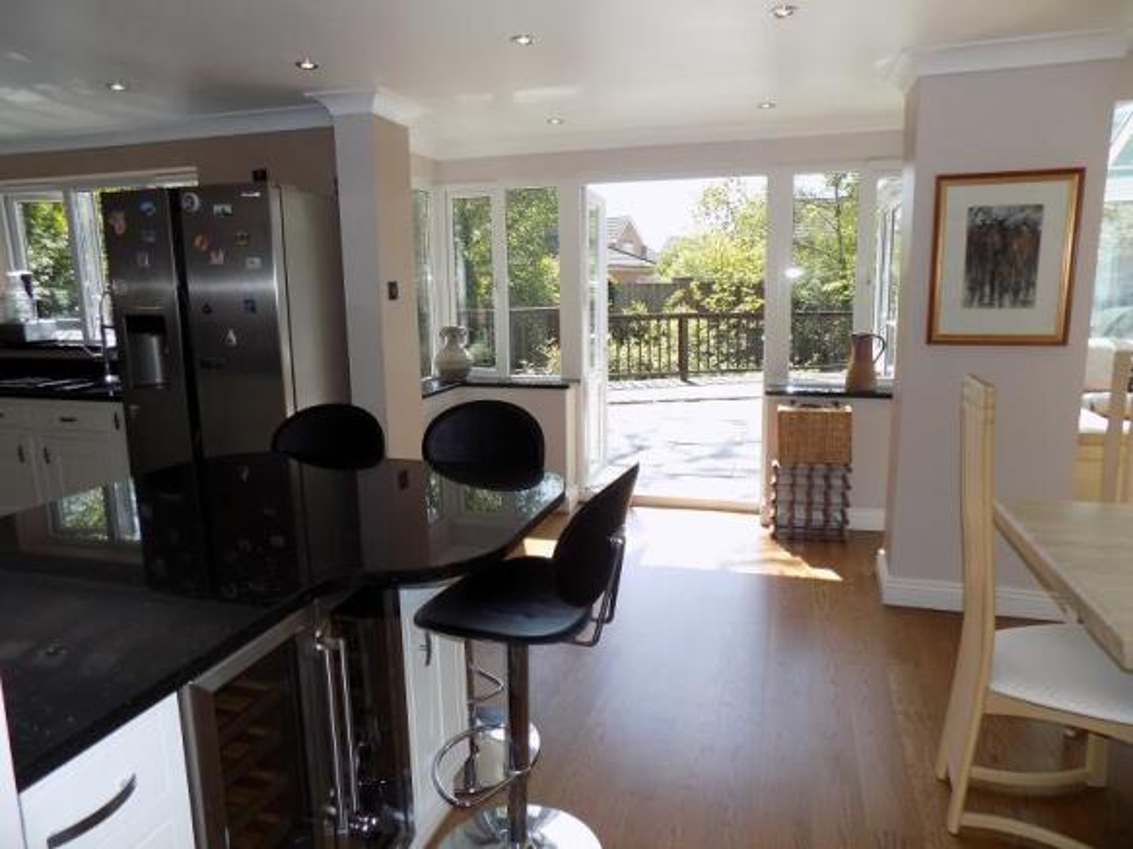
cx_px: 566
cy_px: 424
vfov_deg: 58.9
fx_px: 753
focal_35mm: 23
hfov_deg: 73.9
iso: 80
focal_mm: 4
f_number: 3.1
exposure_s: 1/160
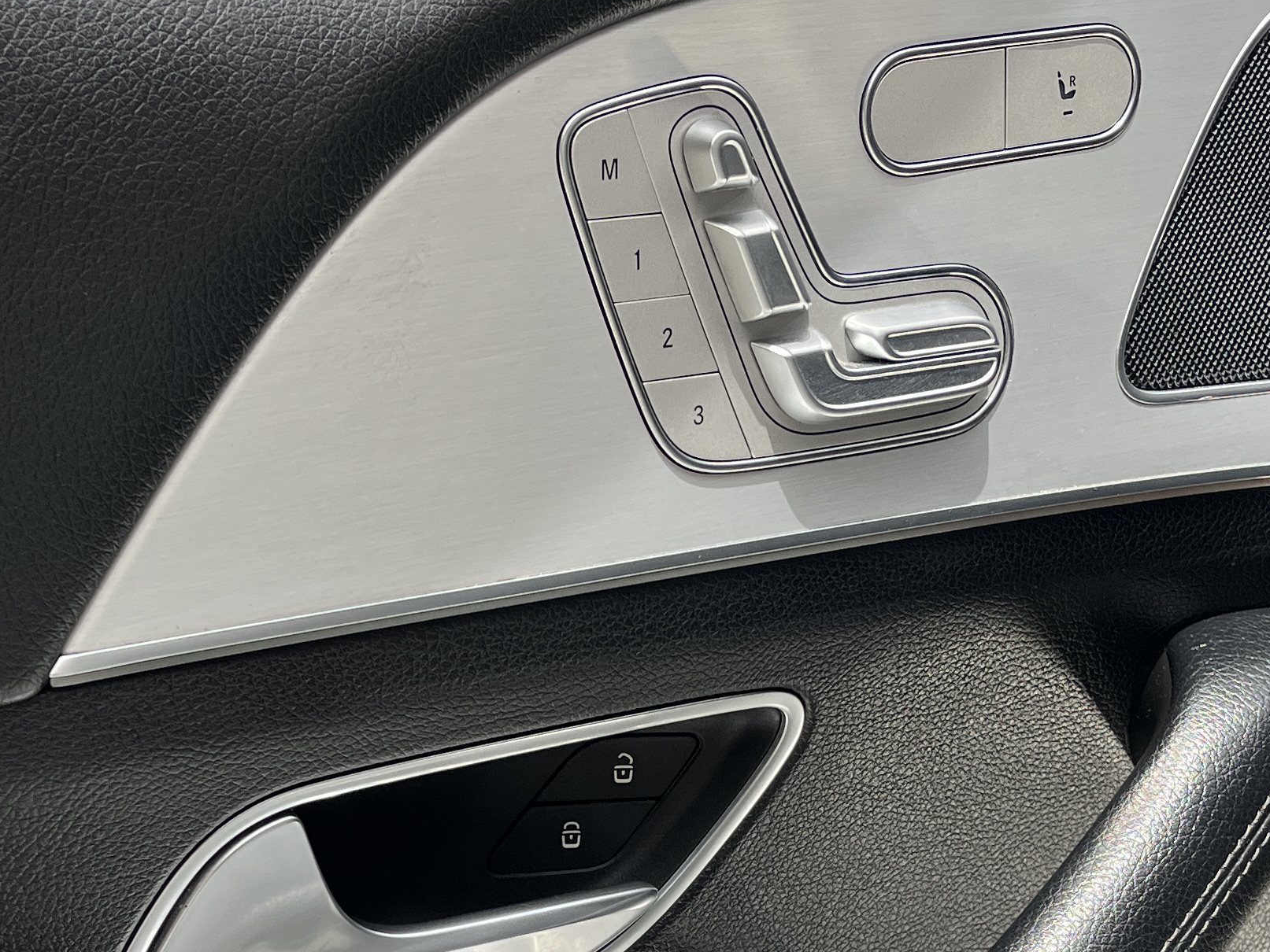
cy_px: 883
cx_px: 624
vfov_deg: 22.0
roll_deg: +2.3
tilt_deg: -27.9
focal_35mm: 65
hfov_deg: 29.8
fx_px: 2385
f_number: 1.6
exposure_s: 1/1175
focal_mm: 5.1
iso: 50
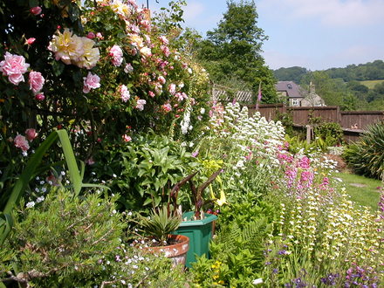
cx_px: 192
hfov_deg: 50.1
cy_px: 144
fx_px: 410
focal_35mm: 37
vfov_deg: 38.7
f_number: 4.5
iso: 100
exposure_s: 1/454
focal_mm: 5.6
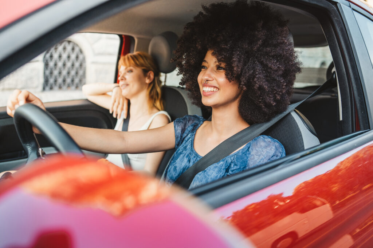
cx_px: 186
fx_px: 363
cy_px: 124
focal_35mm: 35
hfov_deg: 54.4
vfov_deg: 37.9
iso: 200
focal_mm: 35
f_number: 2.8
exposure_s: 1/250
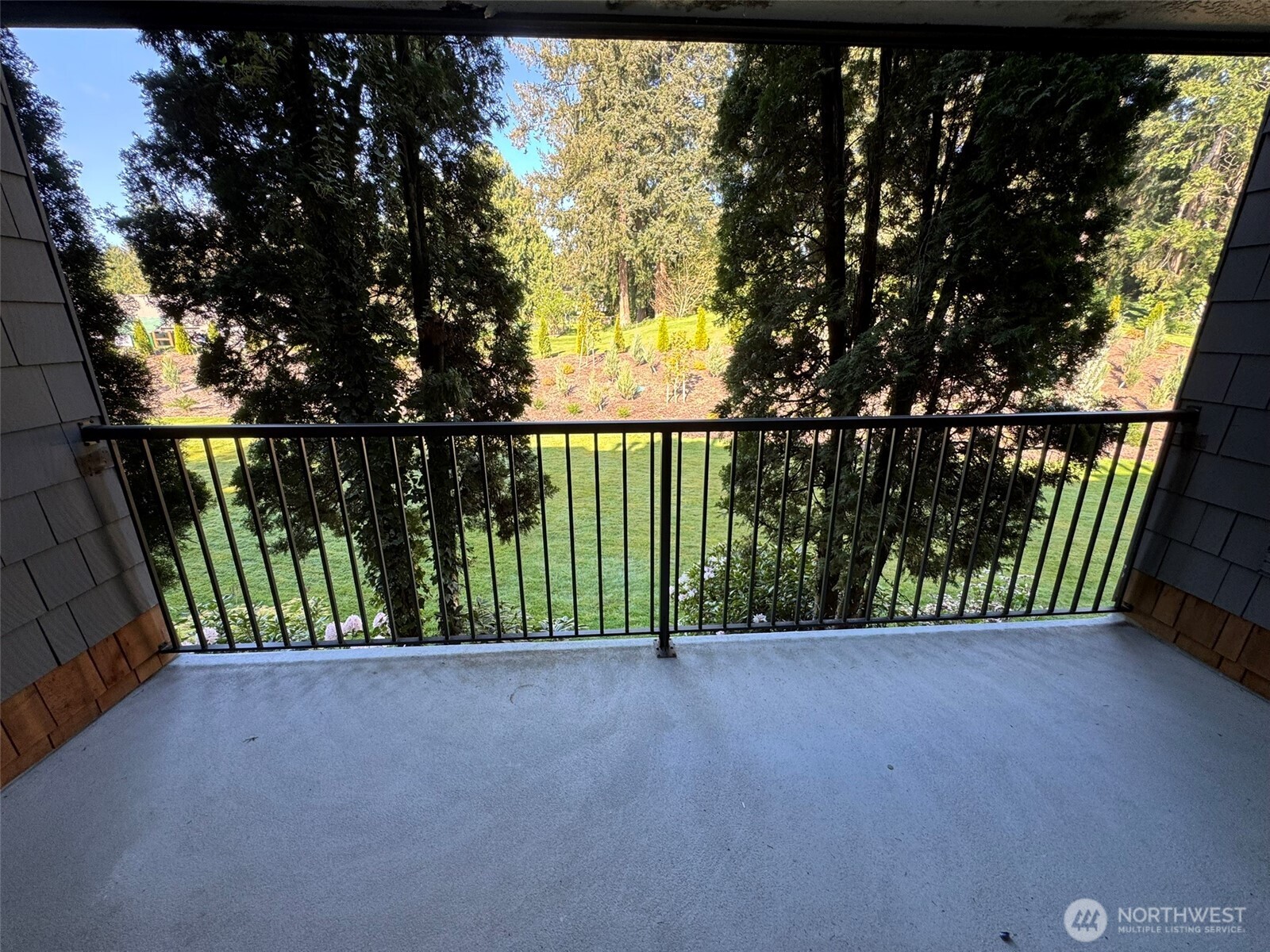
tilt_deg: -17.0
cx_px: 635
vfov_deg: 85.7
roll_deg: -0.1
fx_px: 514
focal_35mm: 14
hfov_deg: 102.1
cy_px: 476
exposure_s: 1/99
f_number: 2.2
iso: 50
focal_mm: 2.22
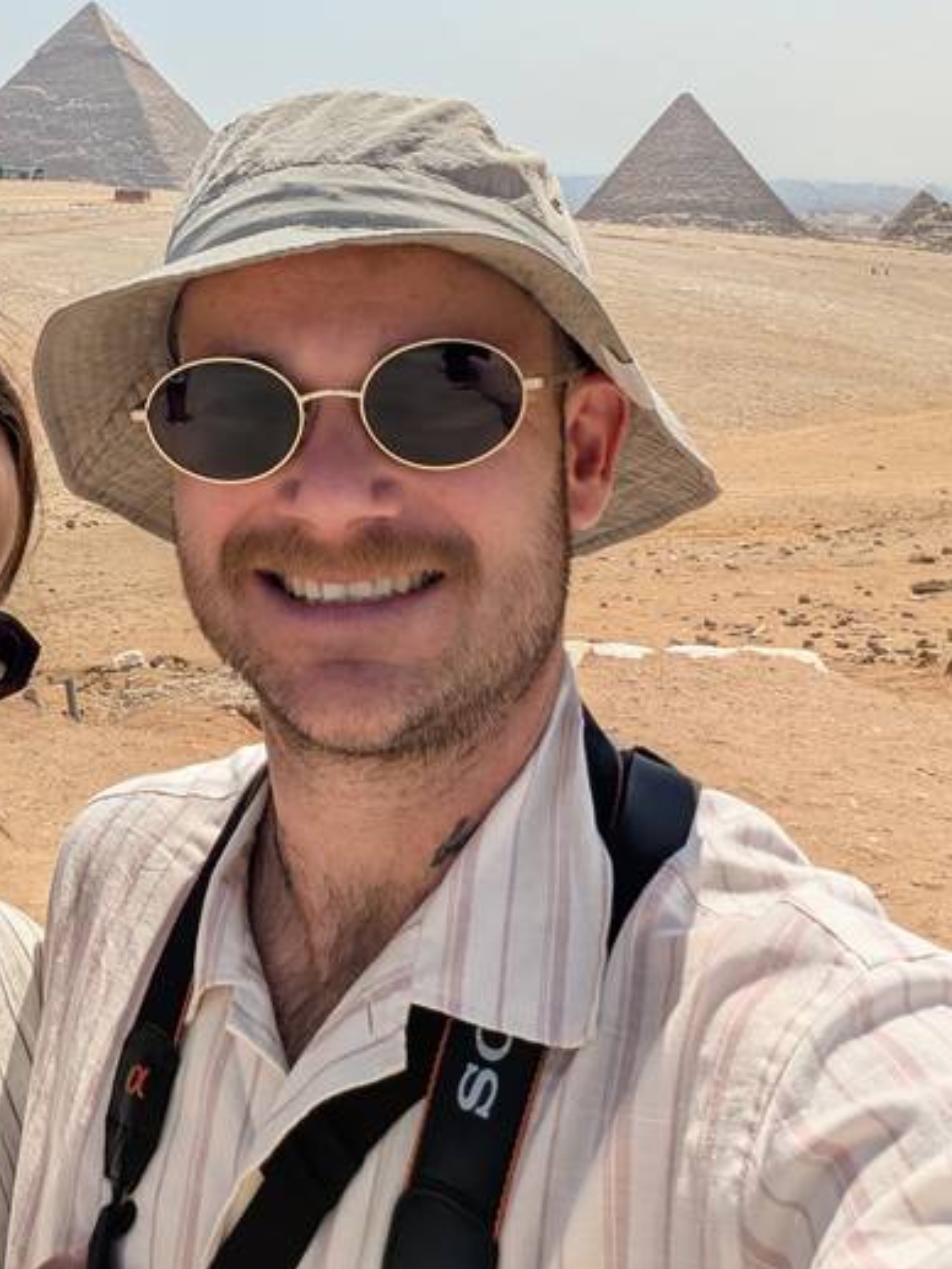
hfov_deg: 35.6
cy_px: 137
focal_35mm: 39
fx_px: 1430
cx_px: 186
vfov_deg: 43.8
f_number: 2.2
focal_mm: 2.74
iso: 40
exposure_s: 1/1957
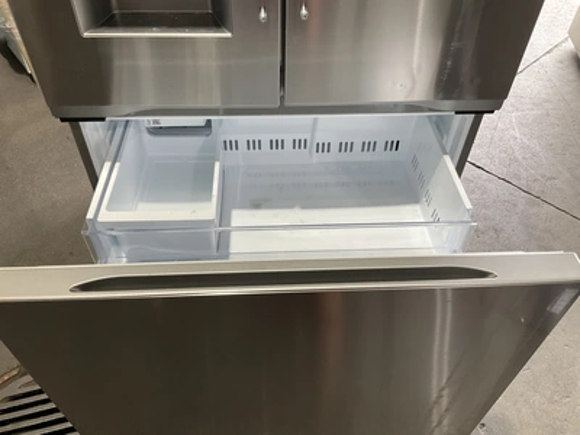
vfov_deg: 48.2
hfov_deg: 61.7
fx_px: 486
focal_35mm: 29
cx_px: 290
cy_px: 218
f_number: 1.8
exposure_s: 1/110
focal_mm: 3
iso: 64
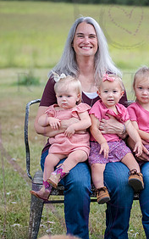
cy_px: 124
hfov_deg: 7.8
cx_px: 130
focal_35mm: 168
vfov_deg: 12.5
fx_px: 1093
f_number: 3.2
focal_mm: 80
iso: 400
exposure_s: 1/640
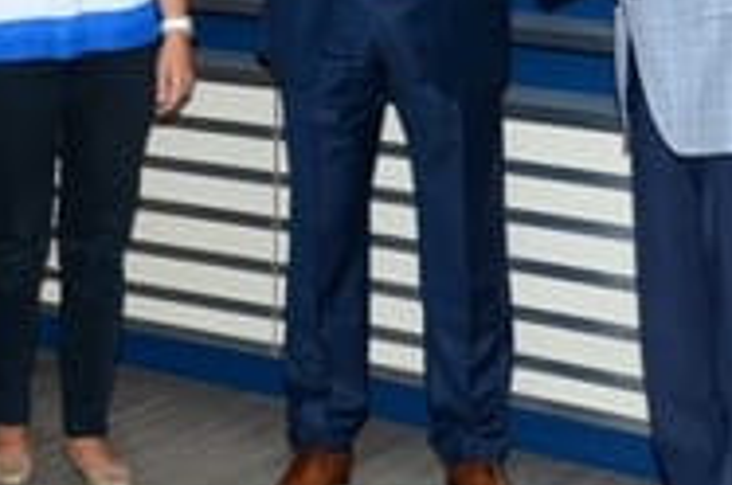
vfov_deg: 12.5
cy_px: 0
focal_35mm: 108
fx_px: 2186
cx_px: 301
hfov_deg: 19.0
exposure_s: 1/60
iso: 400
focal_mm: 21
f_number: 5.6
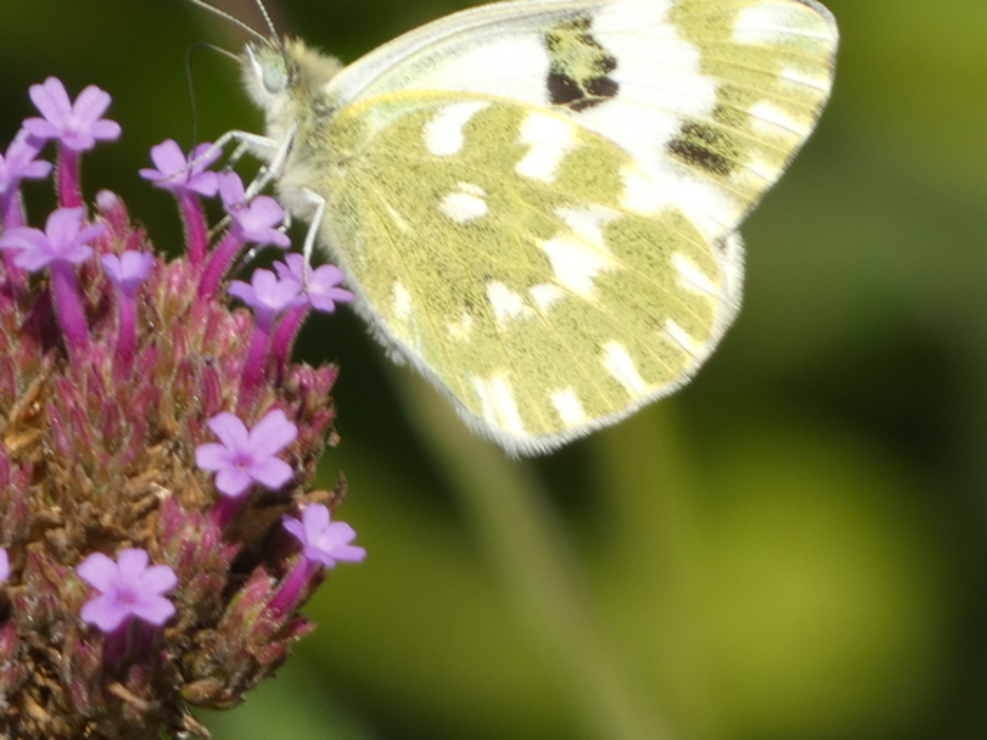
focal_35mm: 1250
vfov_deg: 1.2
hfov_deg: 1.6
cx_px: 363
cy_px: 233
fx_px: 35641
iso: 80
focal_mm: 148.1
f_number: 5.6
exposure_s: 1/160
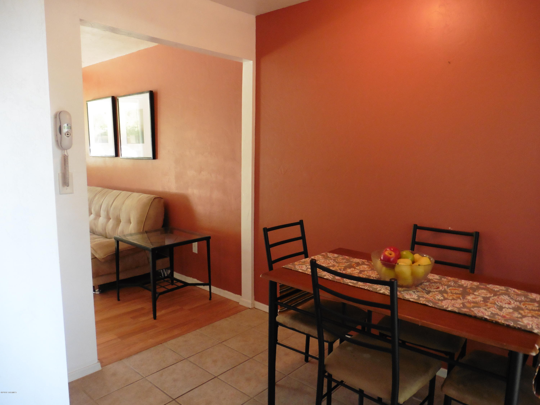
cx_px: 270
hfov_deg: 71.6
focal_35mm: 24
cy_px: 202
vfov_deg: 56.8
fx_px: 374
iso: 400
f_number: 3.3
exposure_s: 1/40
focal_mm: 4.3
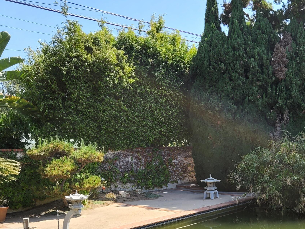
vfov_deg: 34.2
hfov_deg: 45.3
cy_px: 179
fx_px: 361
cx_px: 195
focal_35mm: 41
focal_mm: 5.4
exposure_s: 1/779
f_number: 1.8
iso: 20
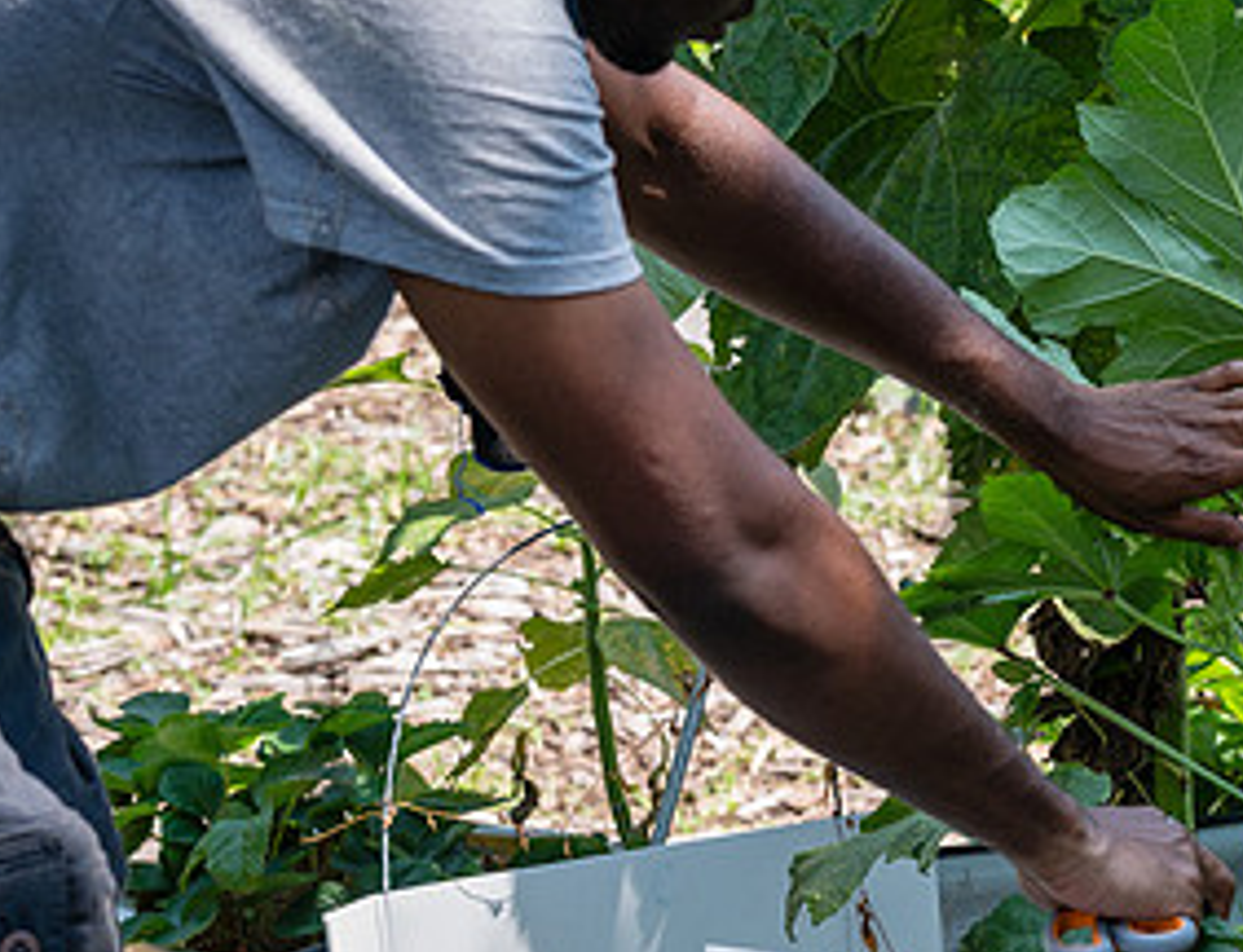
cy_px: 566
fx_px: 4921
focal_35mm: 136
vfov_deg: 11.0
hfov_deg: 14.1
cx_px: 1296
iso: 200
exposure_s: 1/400
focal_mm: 55
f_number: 5
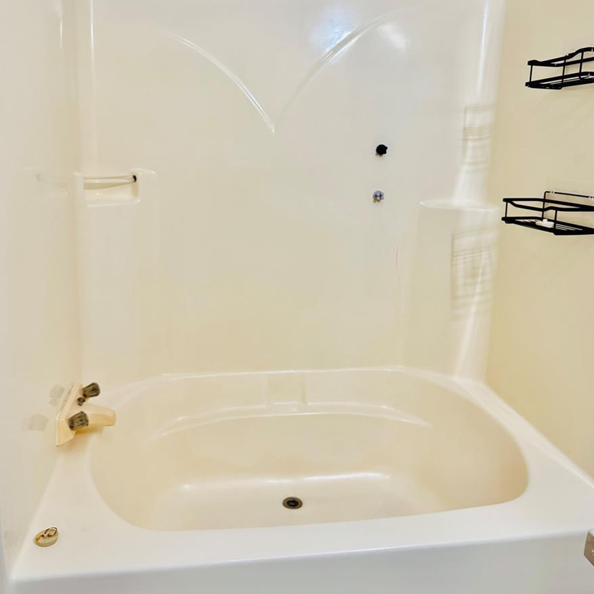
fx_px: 563
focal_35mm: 29
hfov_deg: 55.6
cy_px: 258
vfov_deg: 55.4
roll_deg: -1.7
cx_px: 294
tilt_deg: -12.2
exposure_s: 1/60
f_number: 1.78
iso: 500
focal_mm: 6.76
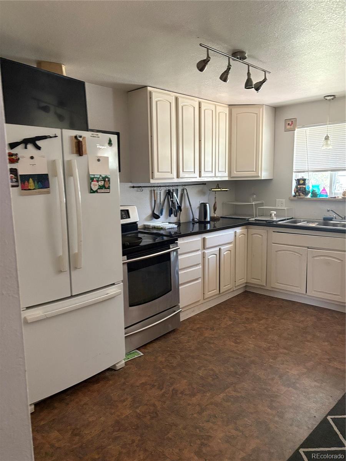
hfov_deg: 53.1
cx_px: 173
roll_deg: +0.0
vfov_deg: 67.3
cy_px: 230
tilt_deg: -9.0
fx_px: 347
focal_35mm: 26
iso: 400
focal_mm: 5.96
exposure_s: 1/60
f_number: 1.6
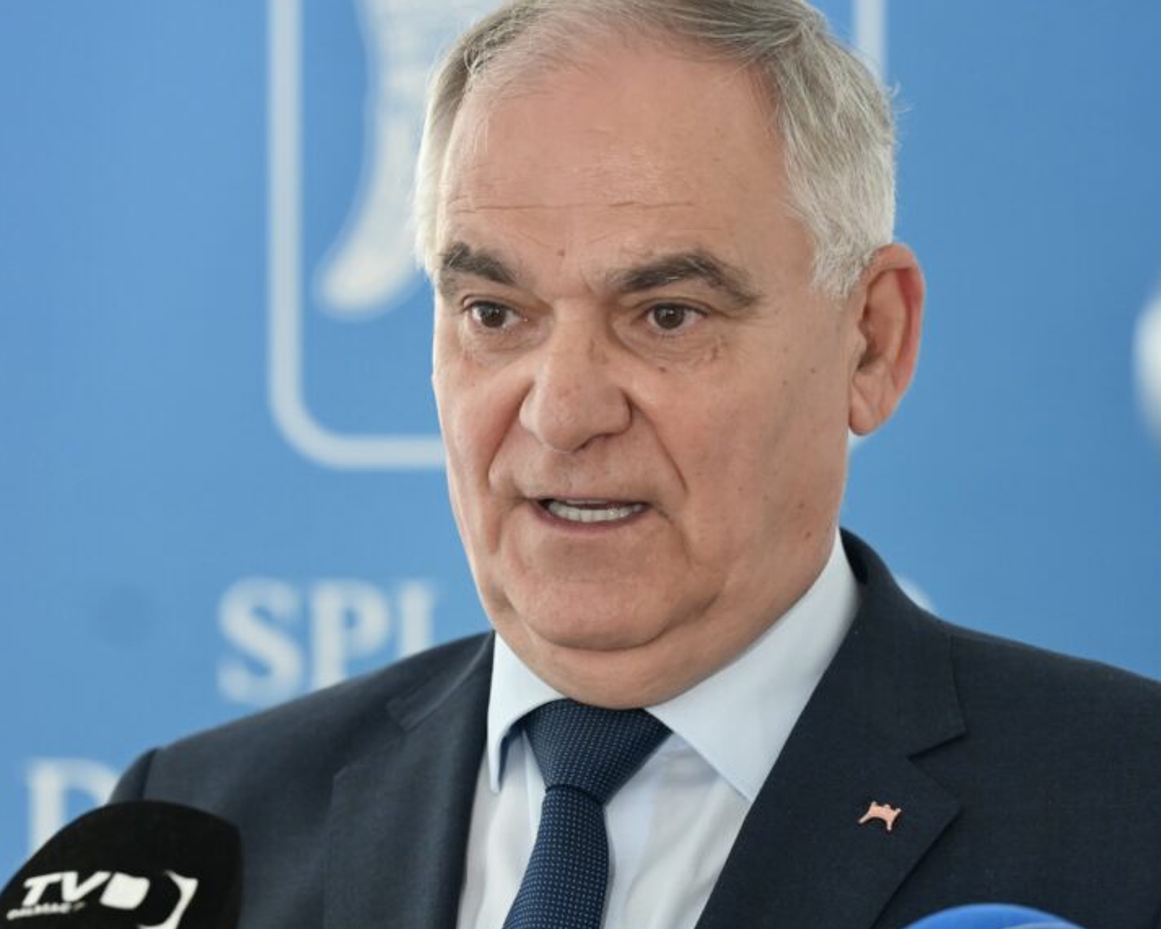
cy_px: 460
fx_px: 5325
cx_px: 580
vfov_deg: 10.0
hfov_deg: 12.4
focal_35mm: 155
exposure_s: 1/100
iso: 1600
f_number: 3.2
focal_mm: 115
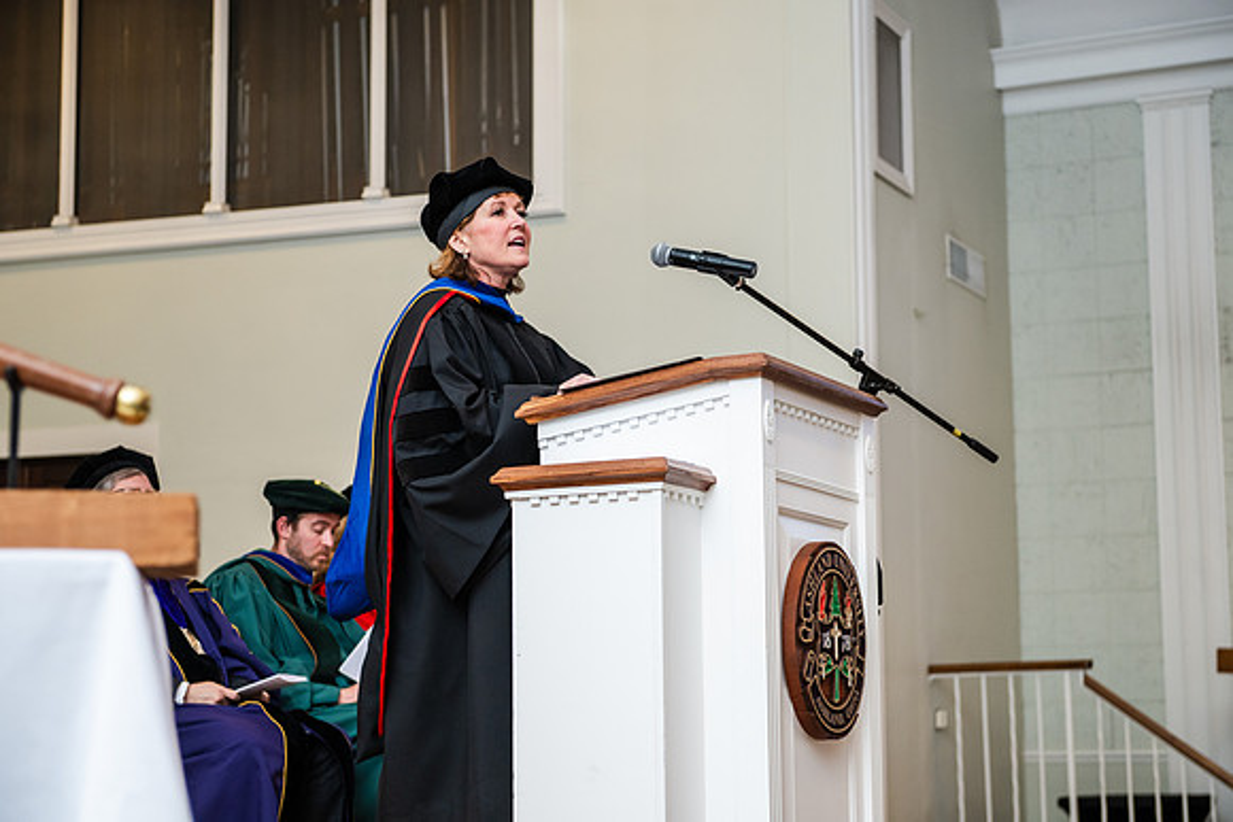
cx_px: 616
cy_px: 411
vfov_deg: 19.5
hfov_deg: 28.8
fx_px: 2398
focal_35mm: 70
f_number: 4
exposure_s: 1/200
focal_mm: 70
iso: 1600
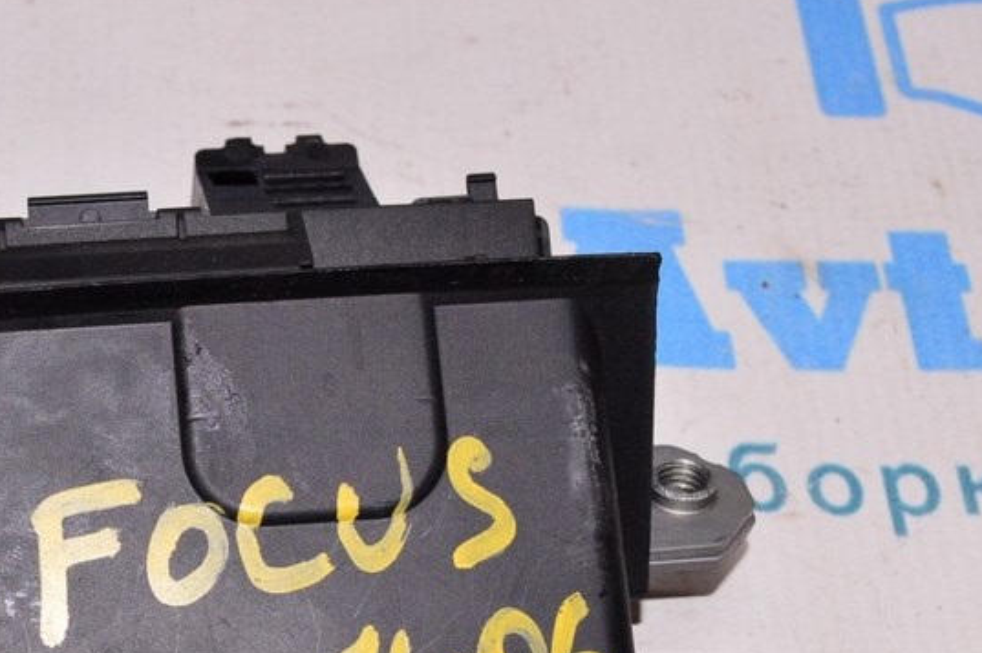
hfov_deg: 24.0
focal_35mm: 83
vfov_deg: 16.2
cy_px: 597
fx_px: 2261
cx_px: 137
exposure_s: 1/200
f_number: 8
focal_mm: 29
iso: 1600
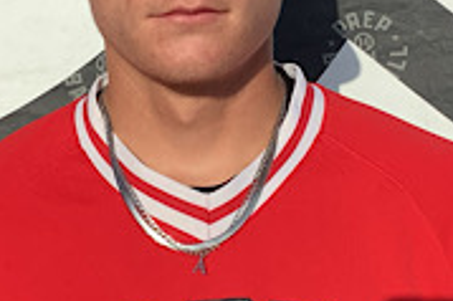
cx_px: 195
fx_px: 905
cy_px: 134
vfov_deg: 18.9
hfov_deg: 28.1
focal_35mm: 72
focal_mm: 3.3
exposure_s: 1/1481
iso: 25
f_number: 2.4
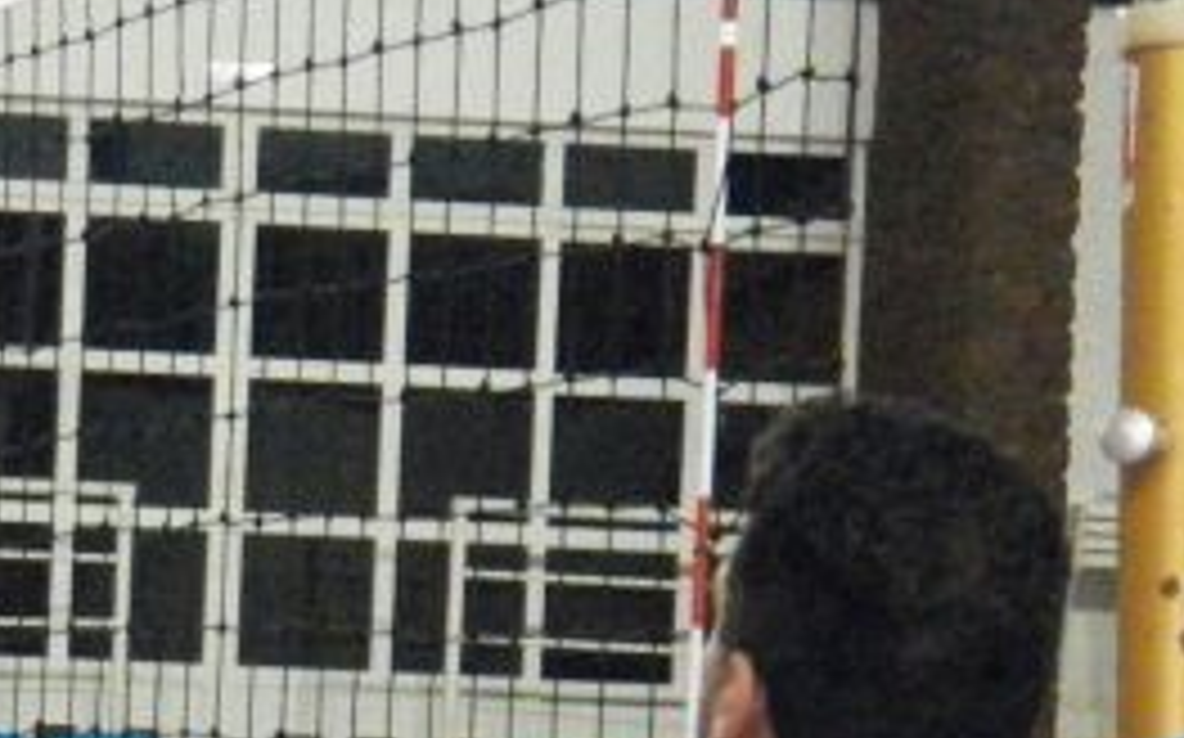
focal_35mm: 239
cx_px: -590
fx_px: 7707
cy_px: 756
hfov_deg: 8.6
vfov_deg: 5.5
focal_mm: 13.2
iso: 2000
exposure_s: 1/160
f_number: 3.6
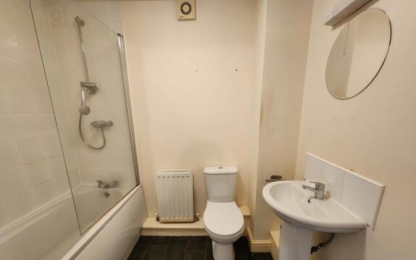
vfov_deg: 77.9
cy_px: 155
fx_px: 159
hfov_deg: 105.3
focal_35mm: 14
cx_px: 205
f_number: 2.2
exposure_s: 1/33.3
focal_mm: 2.2
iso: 500
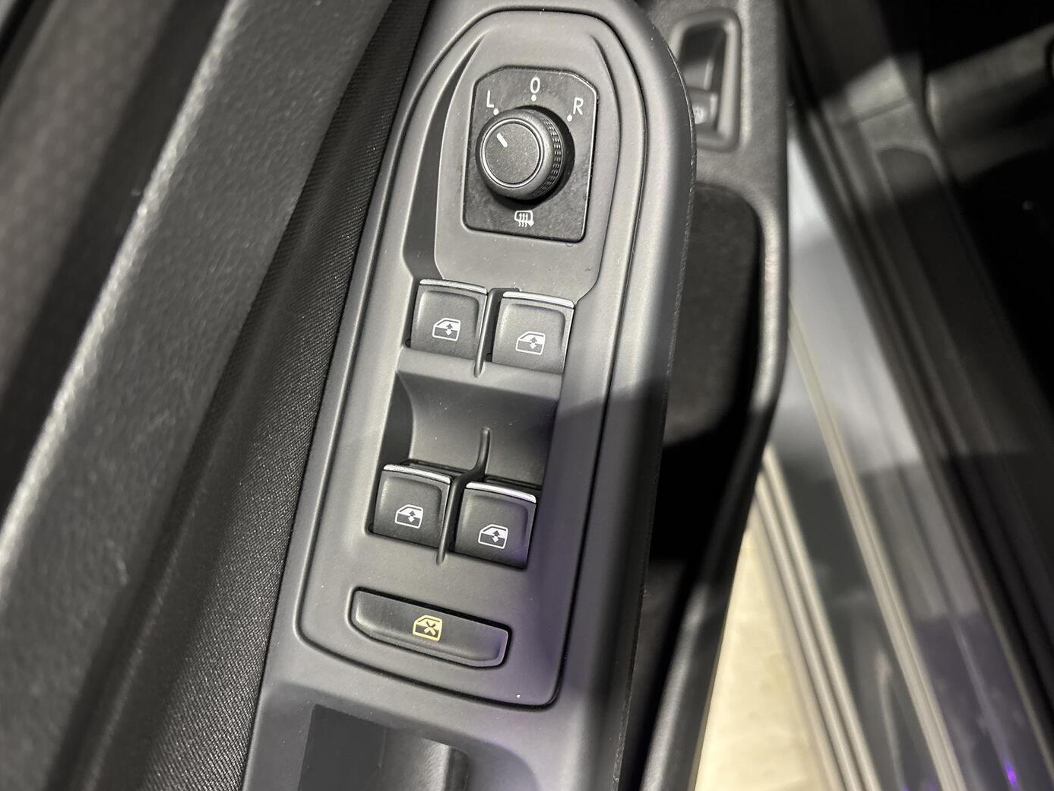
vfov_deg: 51.3
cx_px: 534
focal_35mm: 27
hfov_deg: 65.3
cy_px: 408
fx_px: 822
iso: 640
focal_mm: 5.96
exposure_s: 1/33
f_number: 1.6
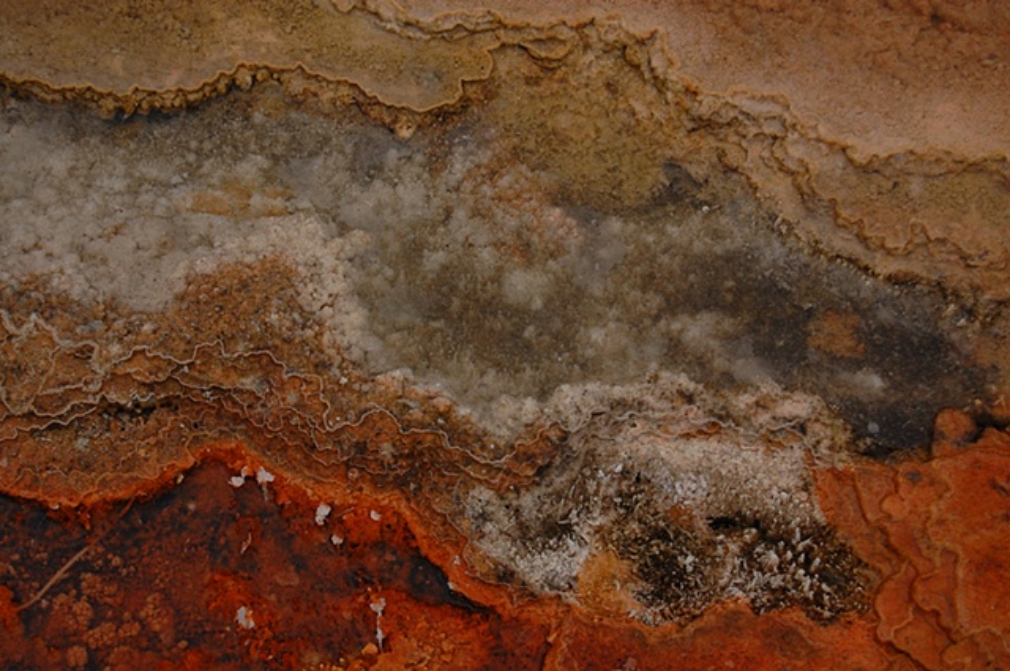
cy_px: 336
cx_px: 505
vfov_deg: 16.5
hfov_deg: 24.6
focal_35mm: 82
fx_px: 2312
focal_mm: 55
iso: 400
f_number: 7.1
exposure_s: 1/200
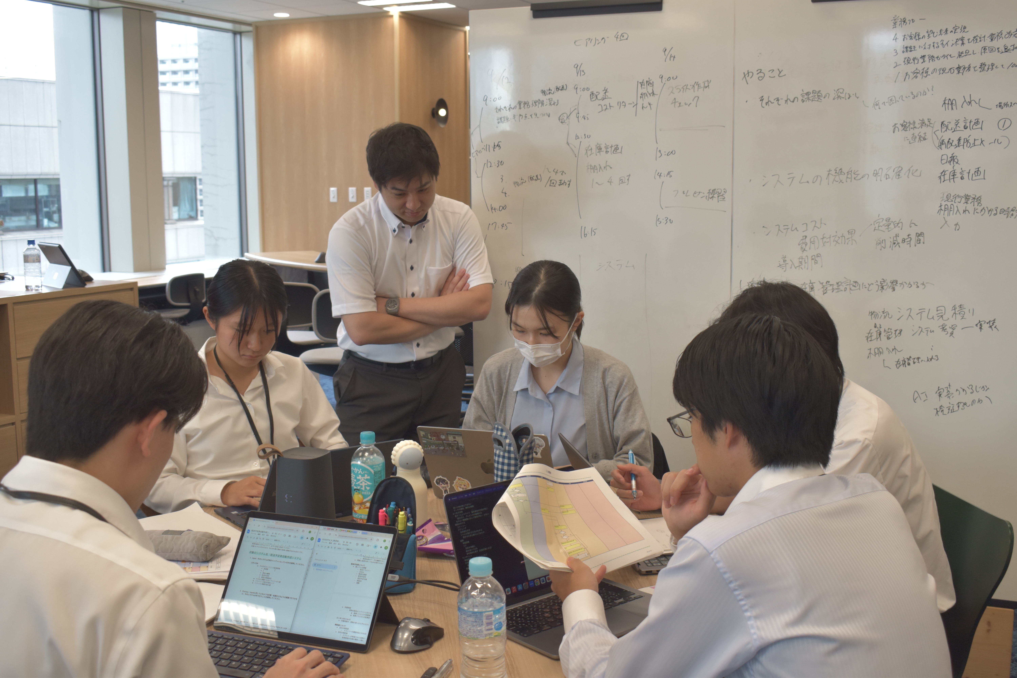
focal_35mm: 40
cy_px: 339
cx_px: 508
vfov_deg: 33.0
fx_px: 1144
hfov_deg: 47.9
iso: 1250
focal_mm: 27
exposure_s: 1/125
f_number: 5.6
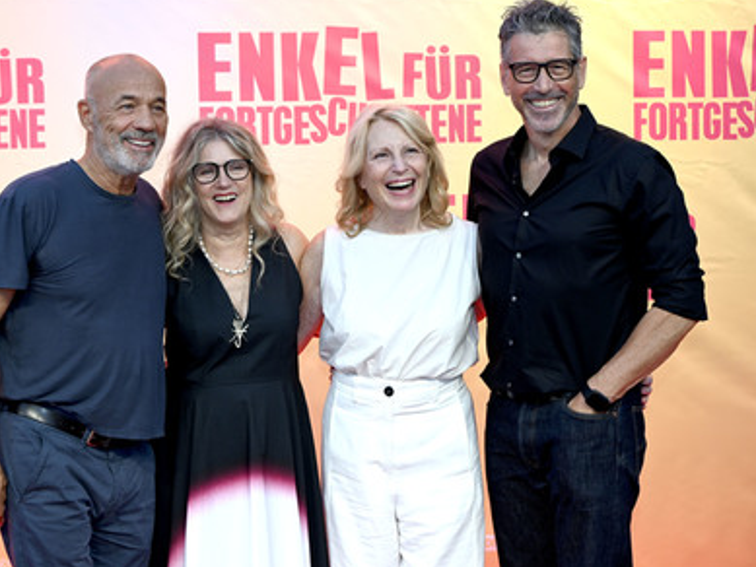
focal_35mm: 69
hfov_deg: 28.1
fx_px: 1507
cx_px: 329
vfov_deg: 21.3
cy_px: 280
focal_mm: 62
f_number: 6
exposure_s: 1/200
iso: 800
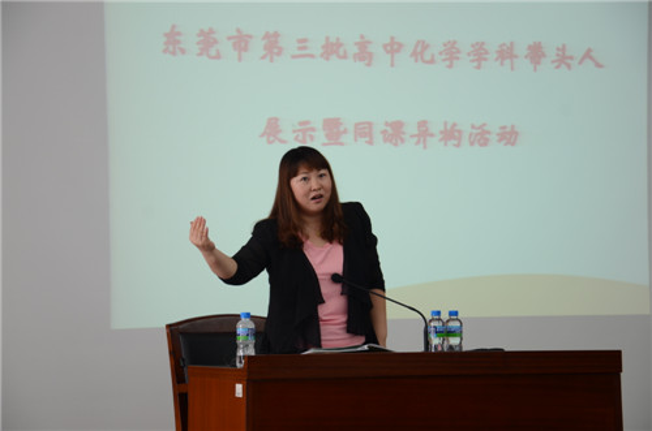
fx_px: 1897
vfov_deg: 13.0
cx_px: 326
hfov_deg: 19.5
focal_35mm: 105
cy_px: 216
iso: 400
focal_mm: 70
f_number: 5.3
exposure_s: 1/30
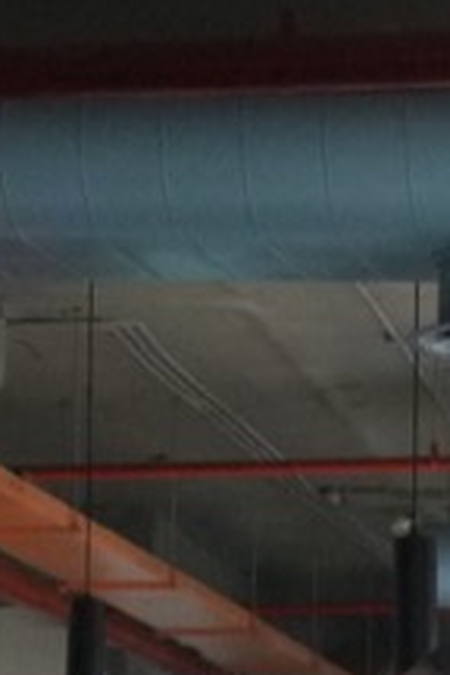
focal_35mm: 208
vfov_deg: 9.7
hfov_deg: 6.6
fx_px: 3900
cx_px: 238
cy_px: 875
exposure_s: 1/160
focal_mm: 23
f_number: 4
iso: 5000
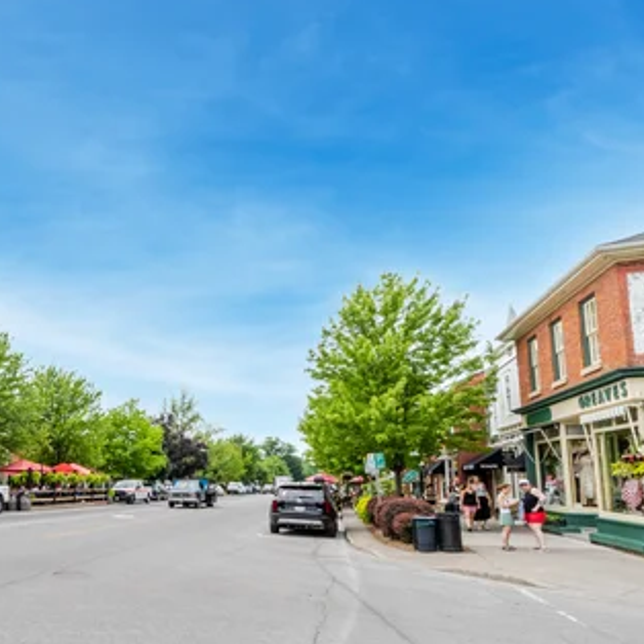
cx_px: 43
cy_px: 426
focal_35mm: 26
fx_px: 547
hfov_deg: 52.2
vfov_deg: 59.6
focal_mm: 10
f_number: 18
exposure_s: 1/125
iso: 200
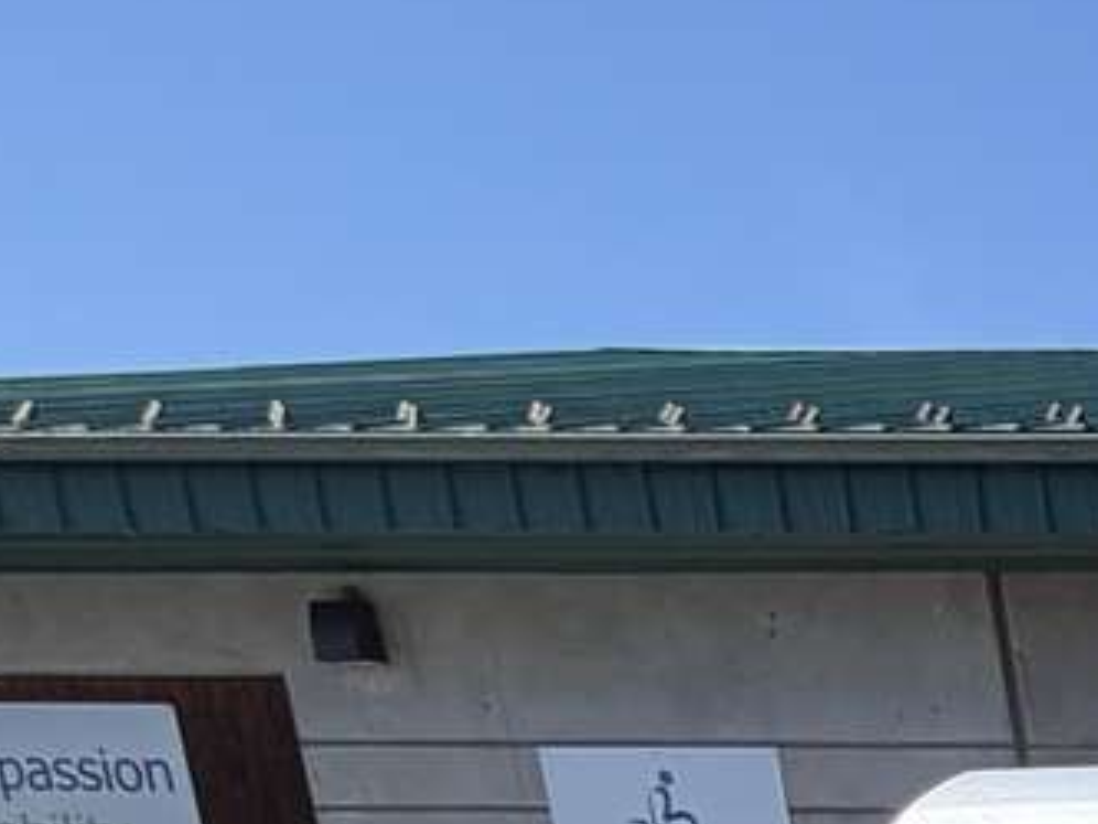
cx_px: 2940
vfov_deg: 14.1
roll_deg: -0.1
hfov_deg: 13.2
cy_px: 1830
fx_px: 2569
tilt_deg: -12.9
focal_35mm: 81
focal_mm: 2.22
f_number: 2.2
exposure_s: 1/717
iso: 40
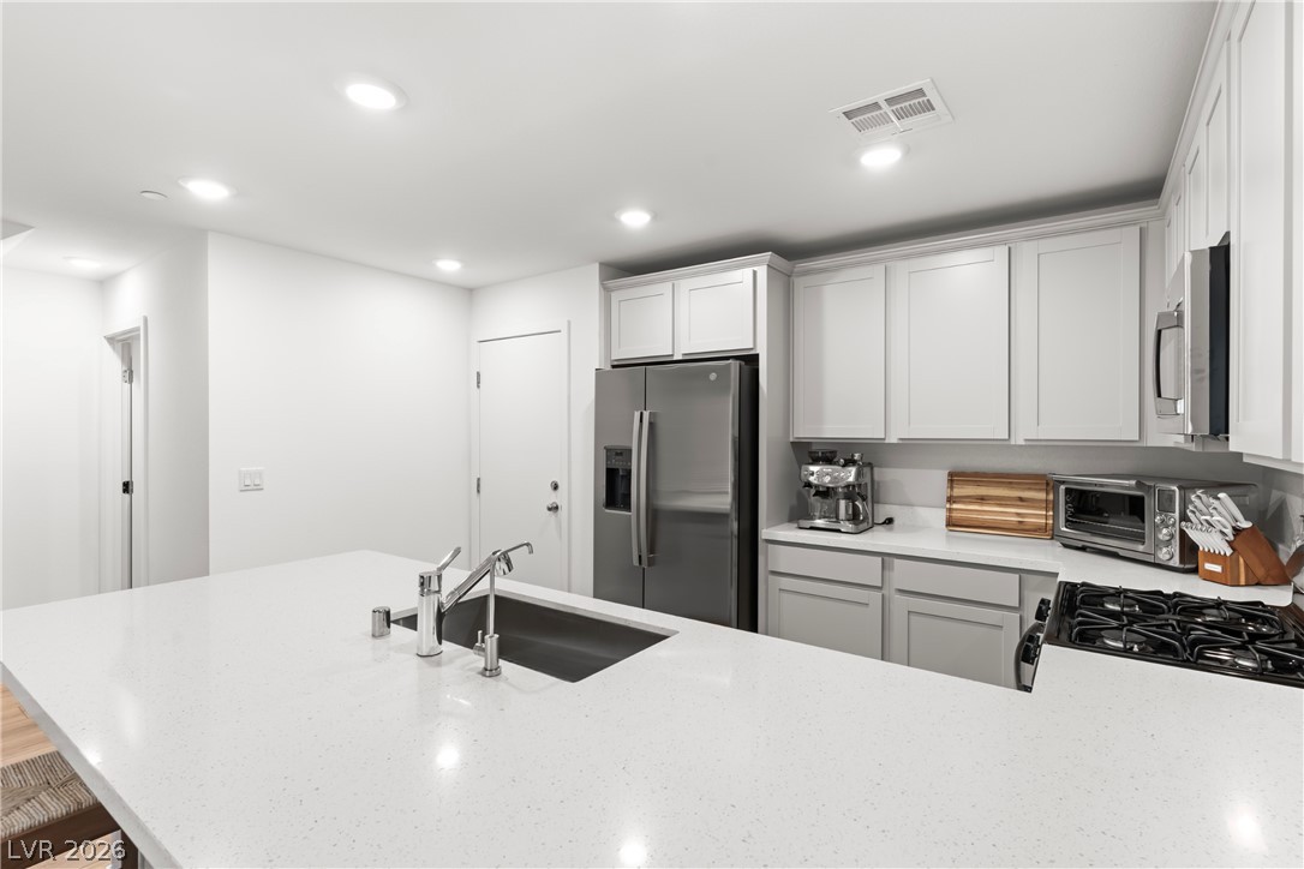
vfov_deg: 70.4
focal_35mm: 17
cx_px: 652
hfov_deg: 93.3
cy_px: 434
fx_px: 616
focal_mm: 17
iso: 400
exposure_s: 1/13
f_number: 8
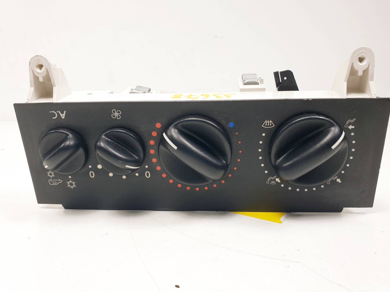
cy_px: 142
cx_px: 202
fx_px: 304
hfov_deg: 65.3
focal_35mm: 27
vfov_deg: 51.3
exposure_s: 1/175
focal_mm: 4.3
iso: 50
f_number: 2.4
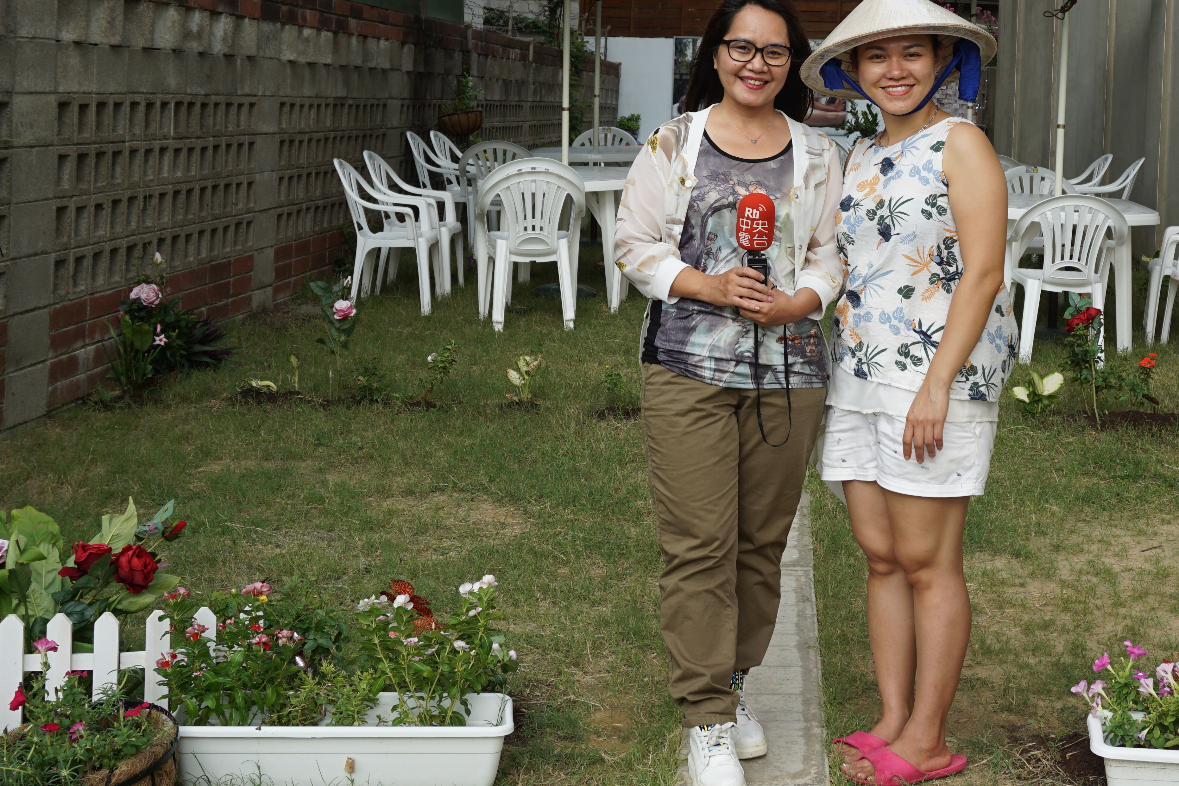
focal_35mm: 58
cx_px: 786
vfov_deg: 23.2
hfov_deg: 34.2
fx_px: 1899
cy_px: 197
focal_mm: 24
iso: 100
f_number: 6.3
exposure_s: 1/200
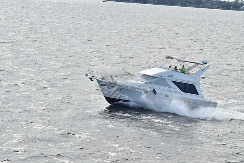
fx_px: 997
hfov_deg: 14.0
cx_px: 122
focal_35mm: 147
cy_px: 82
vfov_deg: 9.3
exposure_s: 1/1000
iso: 400
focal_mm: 98
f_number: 9.5
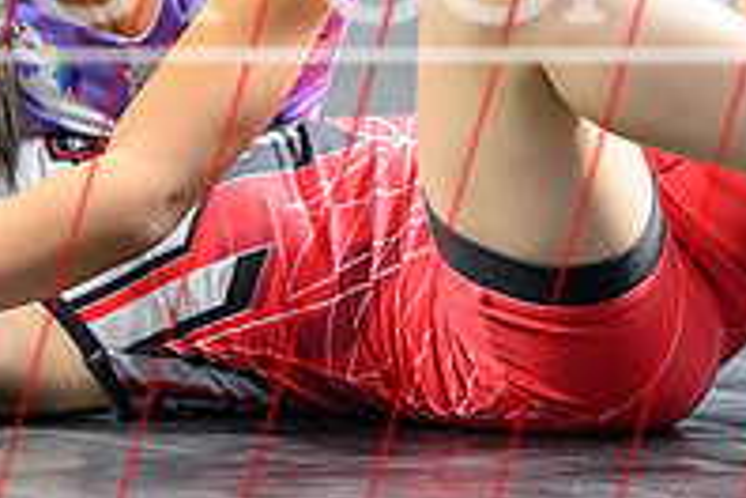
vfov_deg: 2.0
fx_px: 14525
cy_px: 226
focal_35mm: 701
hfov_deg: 2.9
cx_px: -23
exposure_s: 1/640
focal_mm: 180
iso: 6400
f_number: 2.8
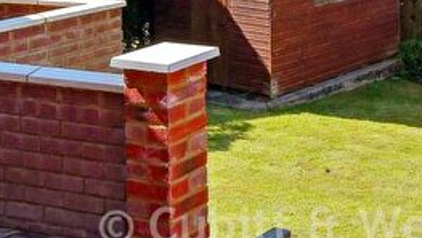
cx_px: 464
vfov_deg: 17.3
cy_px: -31
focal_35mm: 67
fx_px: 750
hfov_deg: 28.6
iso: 200
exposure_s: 1/640
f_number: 8
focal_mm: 16
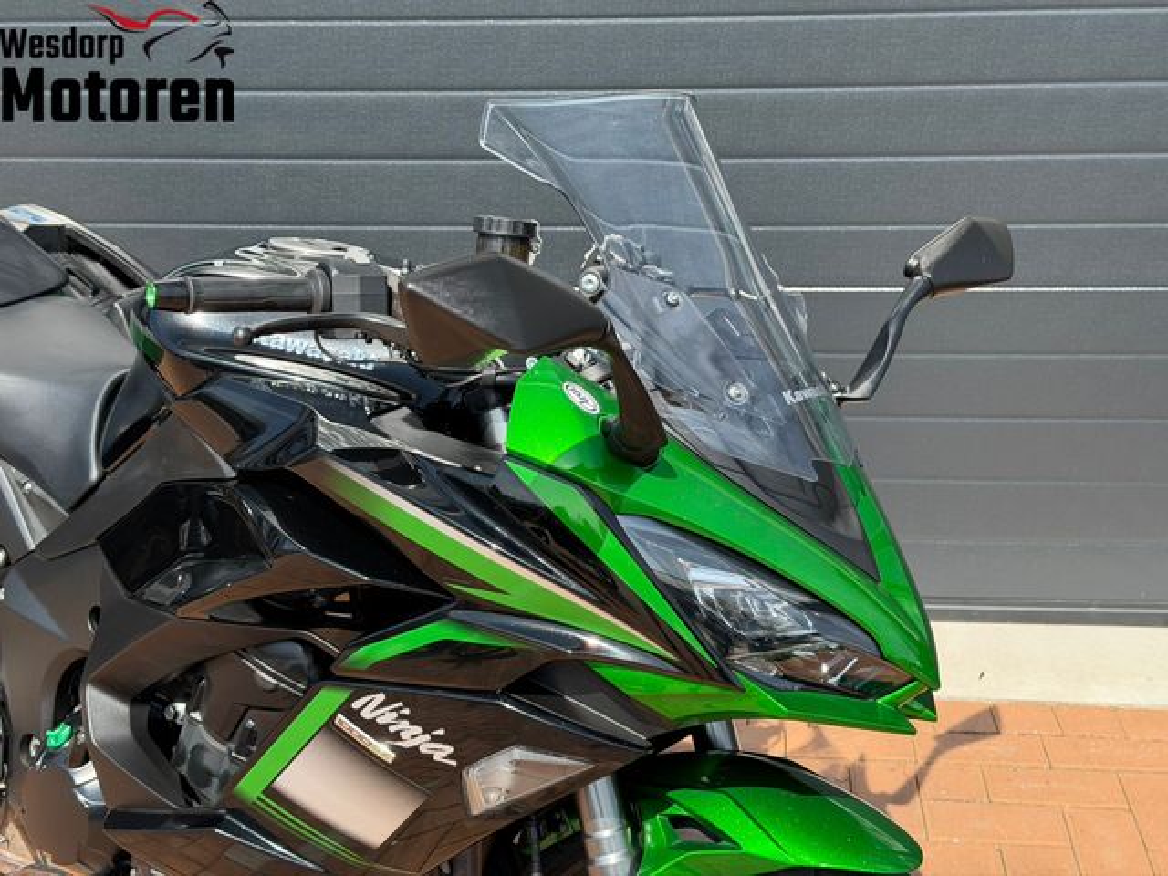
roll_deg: +3.5
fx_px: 1620
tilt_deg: -19.3
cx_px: 584
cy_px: 438
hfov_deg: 39.7
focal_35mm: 48
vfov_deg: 30.3
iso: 80
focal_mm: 6.76
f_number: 1.78
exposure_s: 1/1715
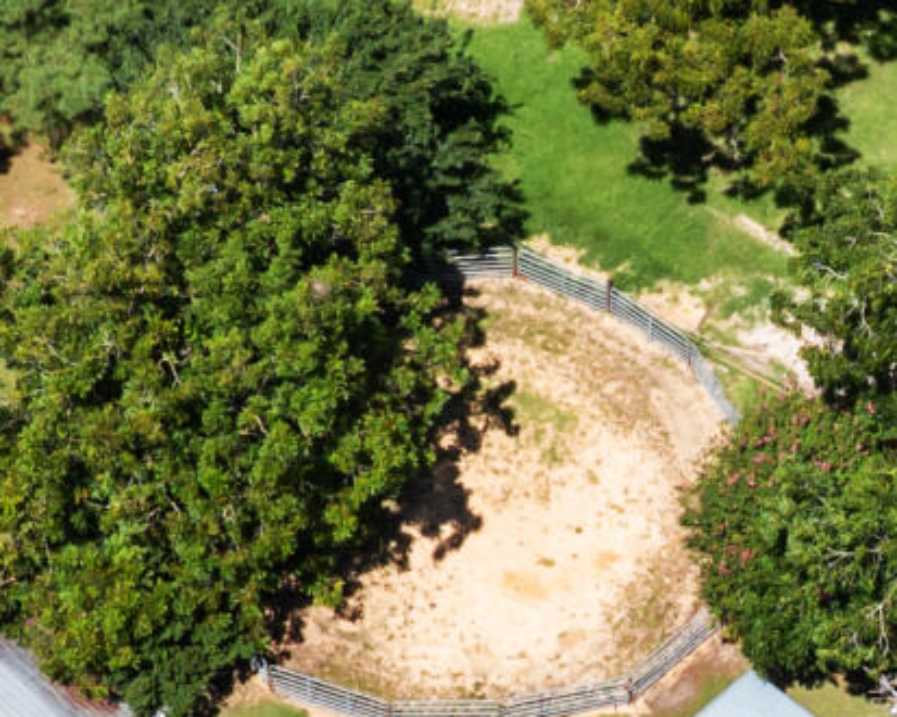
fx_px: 5068
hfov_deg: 10.1
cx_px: 445
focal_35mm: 191
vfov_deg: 8.1
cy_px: 534
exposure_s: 1/100
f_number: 5
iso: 100
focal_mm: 10.26
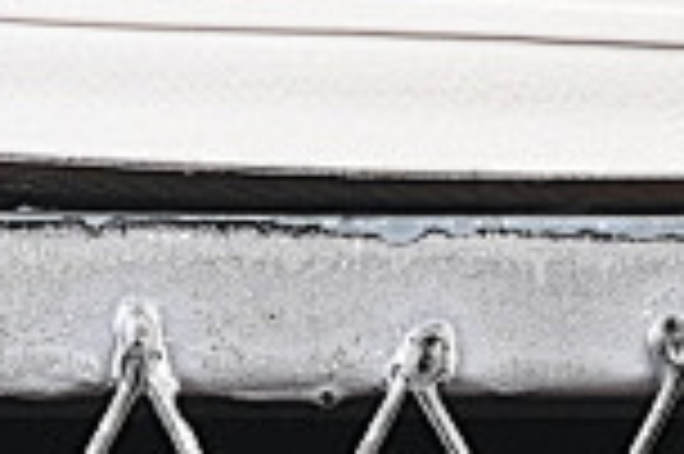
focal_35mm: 533
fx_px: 10116
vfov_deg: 2.5
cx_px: 567
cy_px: -791
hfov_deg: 3.9
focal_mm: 50
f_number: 6.3
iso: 160
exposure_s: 1/60
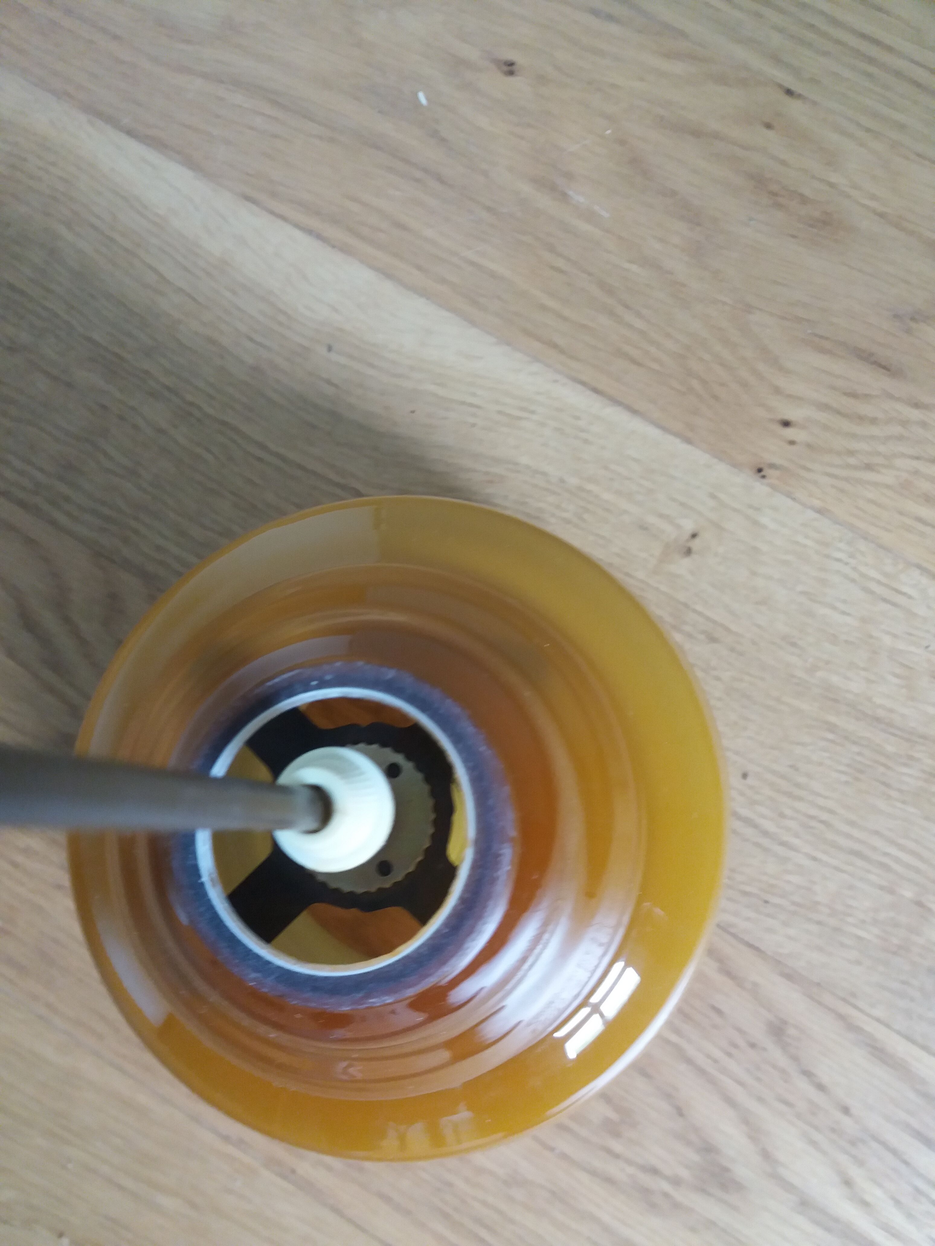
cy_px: 623
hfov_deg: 49.7
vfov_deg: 63.4
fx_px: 1008
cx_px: 468
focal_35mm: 28
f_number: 1.9
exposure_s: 1/20
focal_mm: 3.7
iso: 160
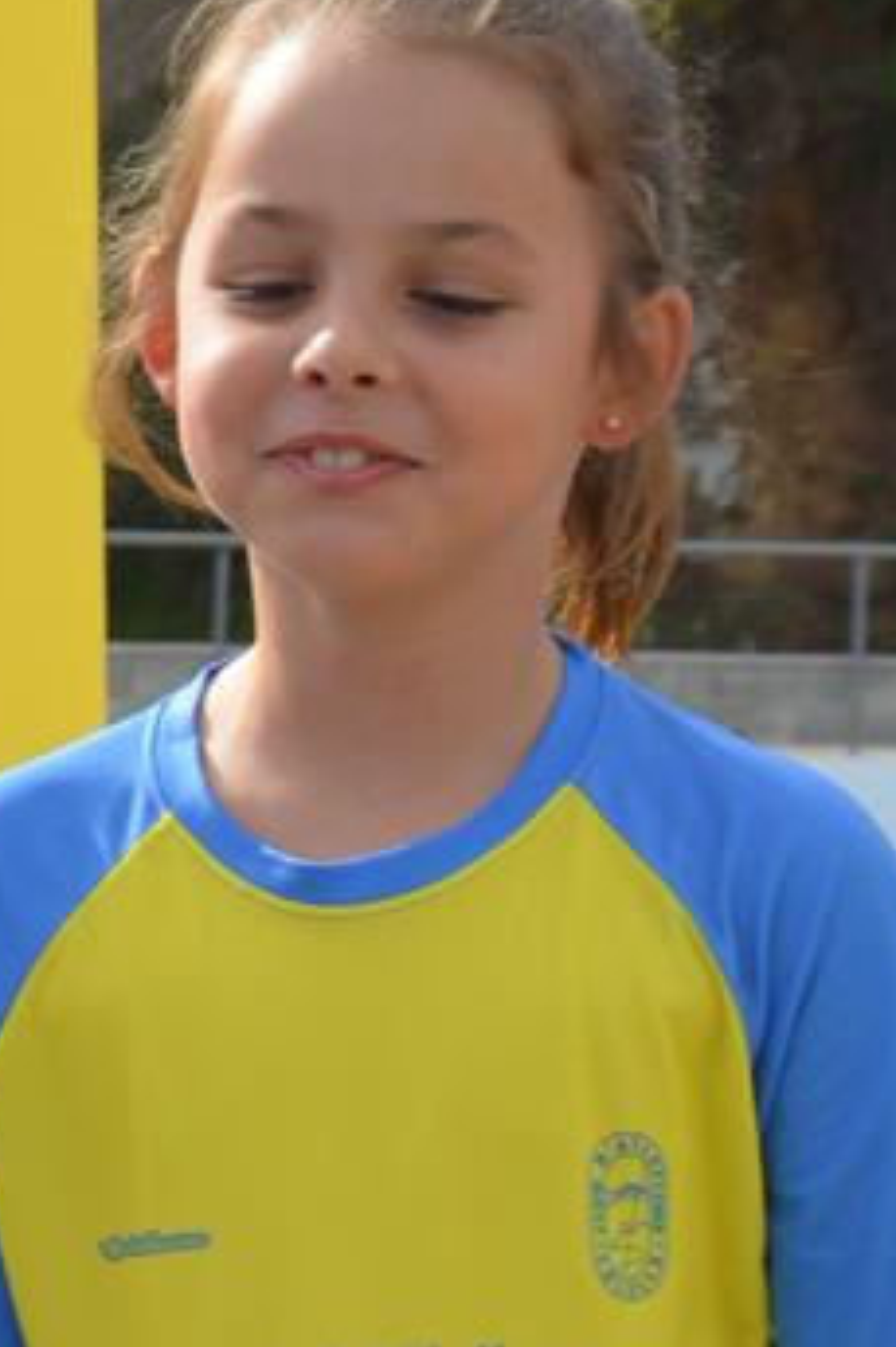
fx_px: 9342
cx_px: -1708
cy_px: 1351
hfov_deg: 5.2
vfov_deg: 8.2
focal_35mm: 250
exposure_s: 1/250
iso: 125
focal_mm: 28
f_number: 8
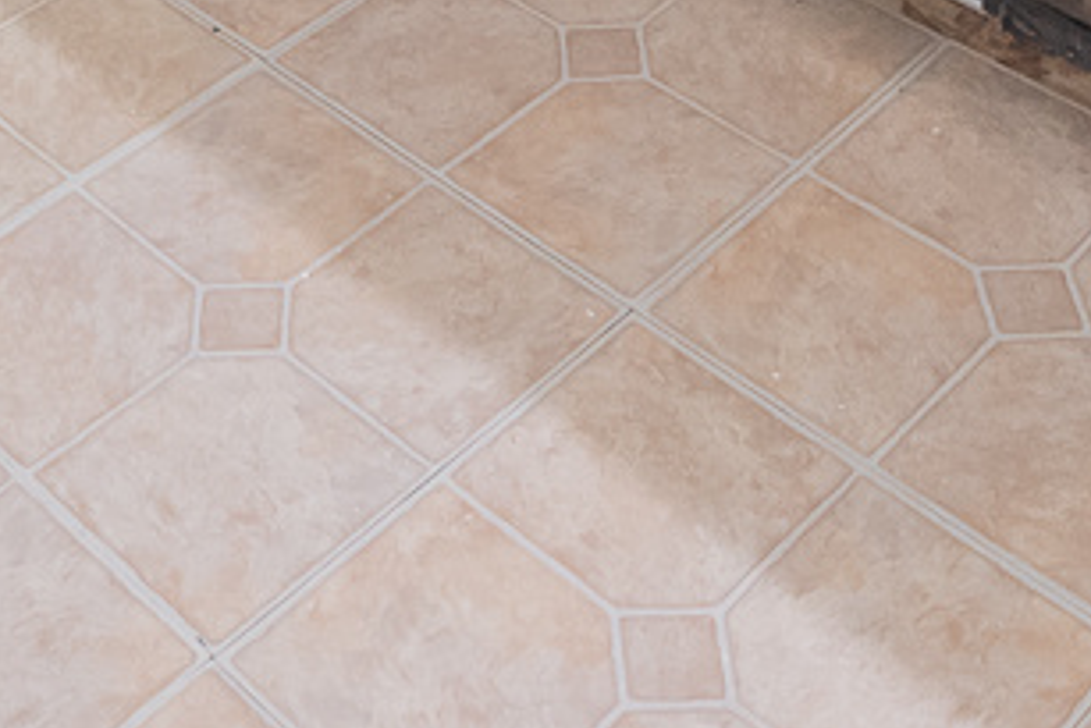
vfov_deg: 12.0
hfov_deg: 24.4
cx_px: 256
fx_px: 2486
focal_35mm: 82
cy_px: -1197
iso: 1000
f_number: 3.5
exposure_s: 1/50
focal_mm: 14
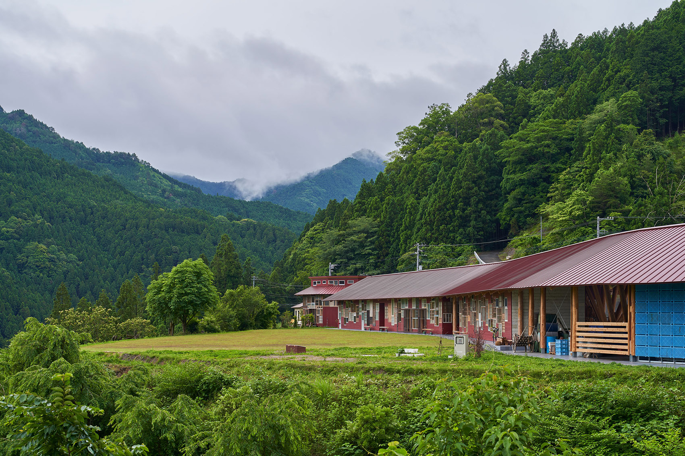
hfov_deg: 39.6
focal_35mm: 50
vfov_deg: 27.0
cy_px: 228
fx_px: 951
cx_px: 342
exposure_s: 1/60
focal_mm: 50
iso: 100
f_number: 9.5
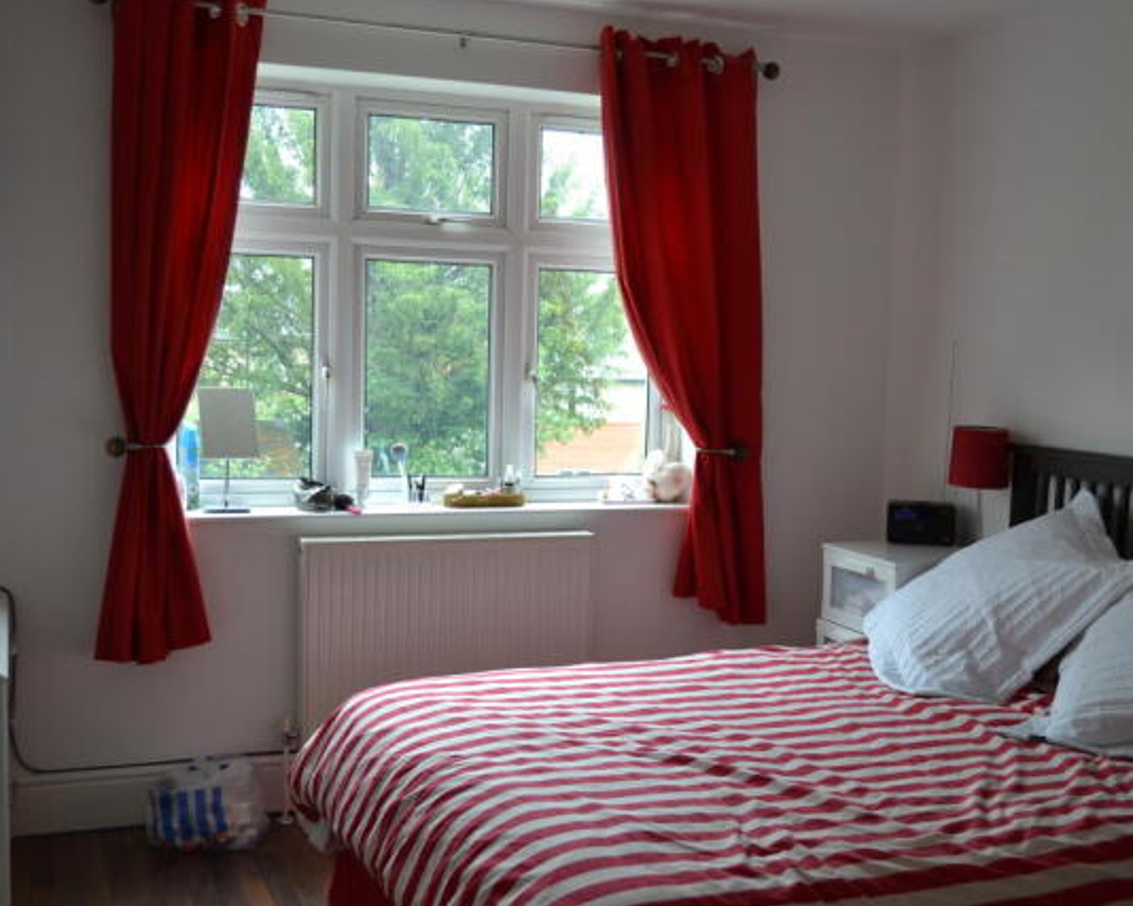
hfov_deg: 47.9
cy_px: 453
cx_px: 589
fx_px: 1274
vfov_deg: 39.1
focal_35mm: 38
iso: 400
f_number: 5
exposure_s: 1/100
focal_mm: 22
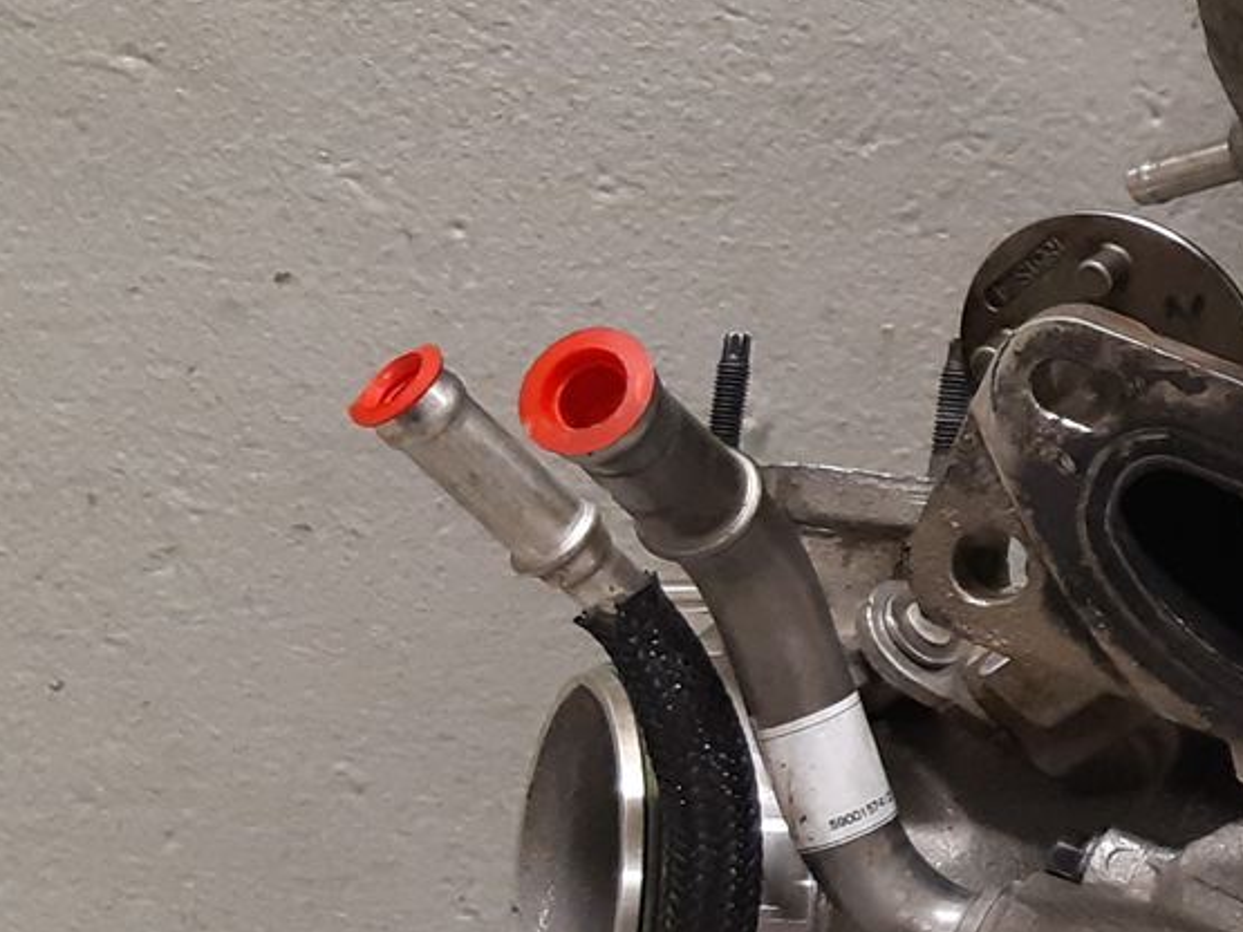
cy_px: 594
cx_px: 1917
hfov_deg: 18.0
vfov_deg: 15.4
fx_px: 3446
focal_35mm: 96
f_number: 1.7
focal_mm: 3.93
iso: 200
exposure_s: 1/50
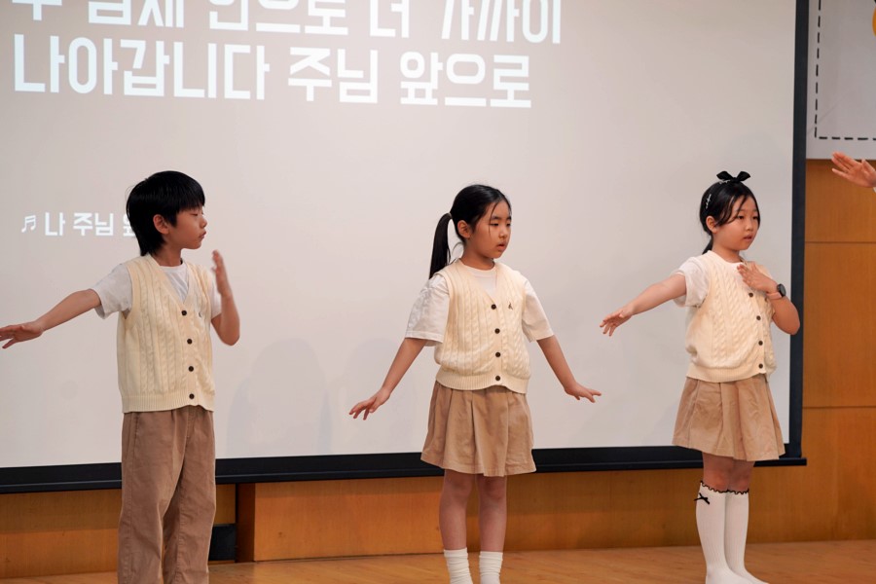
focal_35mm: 131
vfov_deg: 10.5
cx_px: 438
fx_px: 3187
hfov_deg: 15.6
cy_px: 292
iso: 500
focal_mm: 131
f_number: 4
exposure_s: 1/160
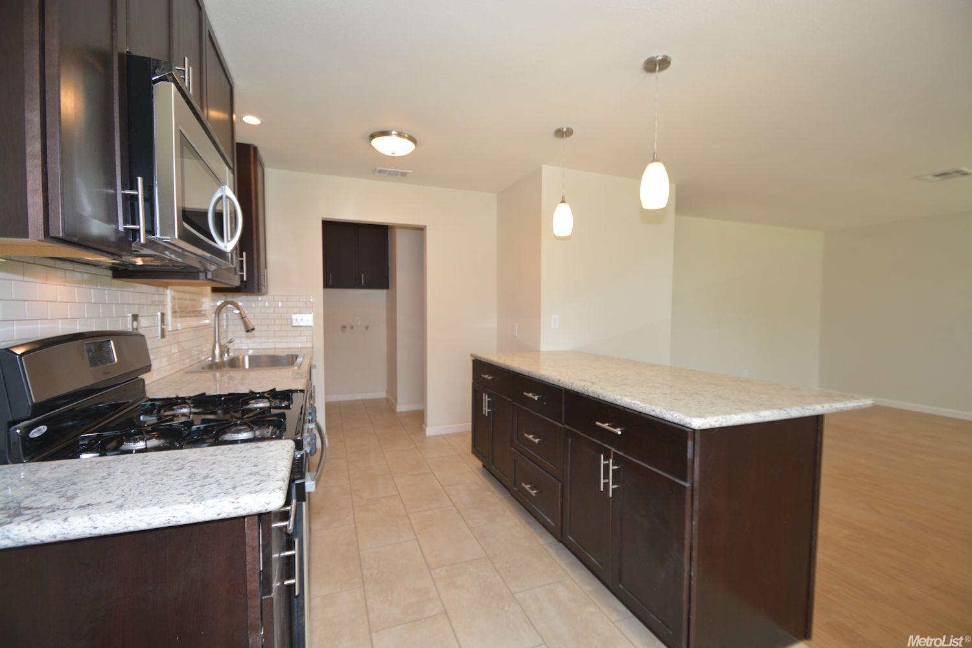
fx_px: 405
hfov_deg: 100.4
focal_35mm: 15
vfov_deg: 77.3
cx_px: 486
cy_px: 324
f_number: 4
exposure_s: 1/60
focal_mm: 10
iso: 220
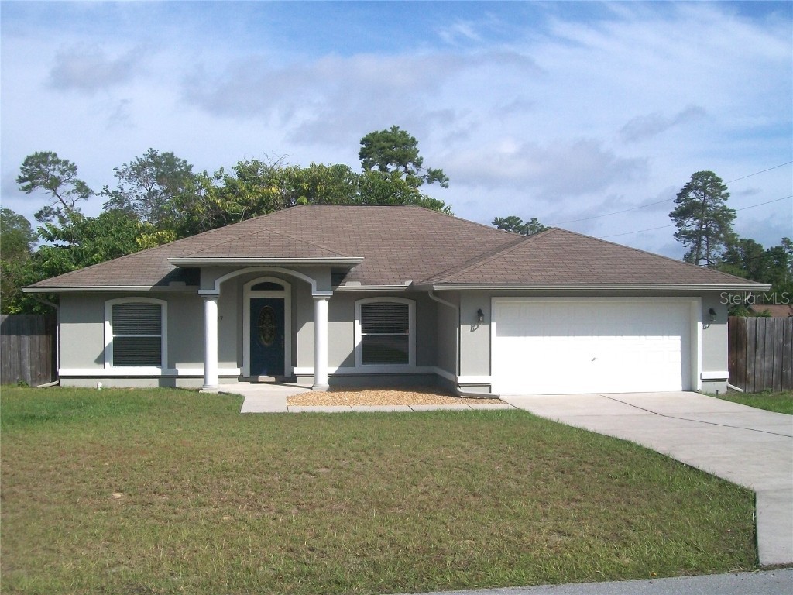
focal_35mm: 36
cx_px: 396
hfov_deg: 51.4
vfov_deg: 39.7
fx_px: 825
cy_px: 298
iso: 80
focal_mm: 6
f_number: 4.8
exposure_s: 1/800
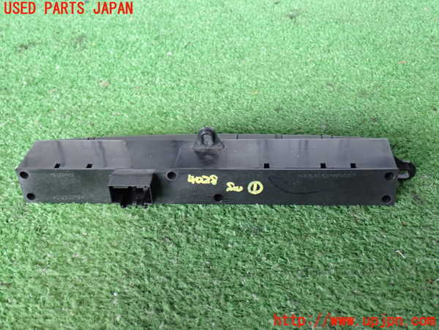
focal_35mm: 44
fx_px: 558
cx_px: 220
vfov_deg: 32.9
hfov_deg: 42.9
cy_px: 165
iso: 800
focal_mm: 7.84
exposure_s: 1/30
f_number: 2.9
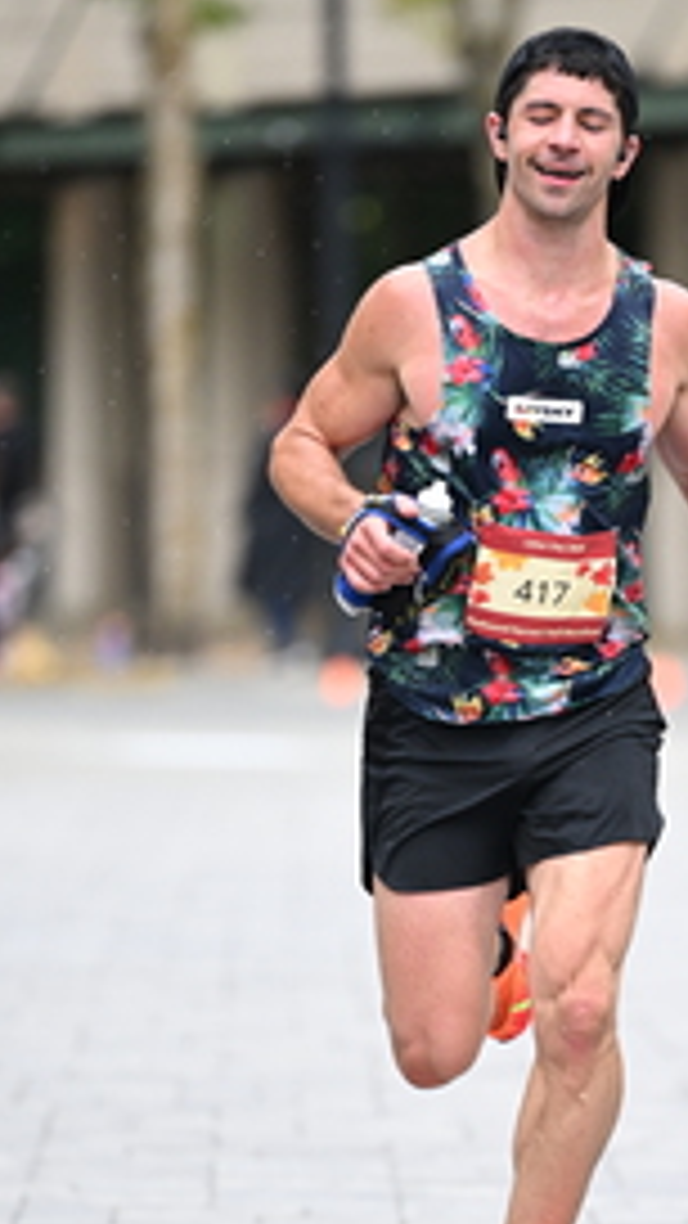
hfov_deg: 2.9
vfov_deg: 5.1
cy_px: 842
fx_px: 13719
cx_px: 578
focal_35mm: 423
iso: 1250
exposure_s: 1/1250
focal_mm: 200
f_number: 2.8
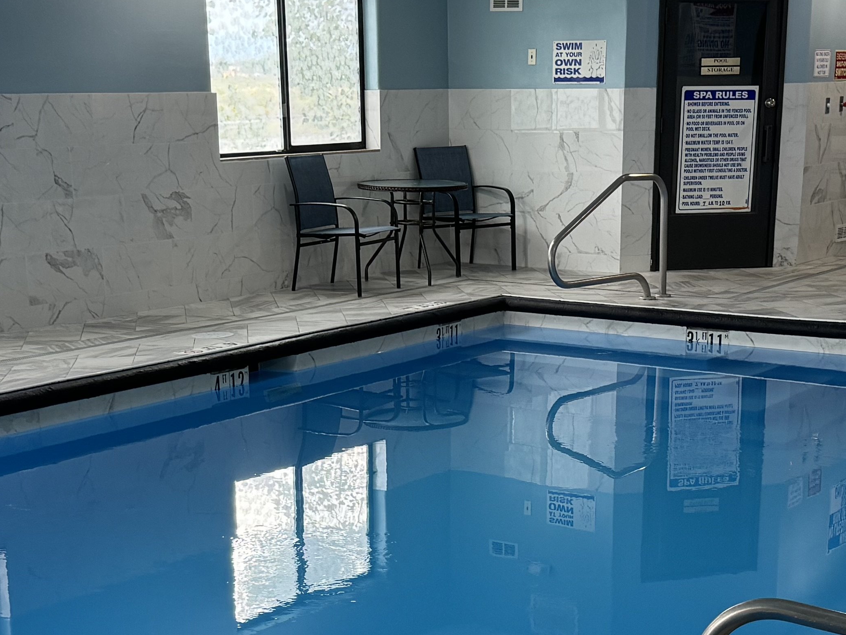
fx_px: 1613
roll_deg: +0.3
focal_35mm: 66
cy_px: 516
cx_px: 450
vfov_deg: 21.9
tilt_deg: -16.5
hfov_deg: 29.4
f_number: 1.78
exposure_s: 1/120
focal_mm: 6.76
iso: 160
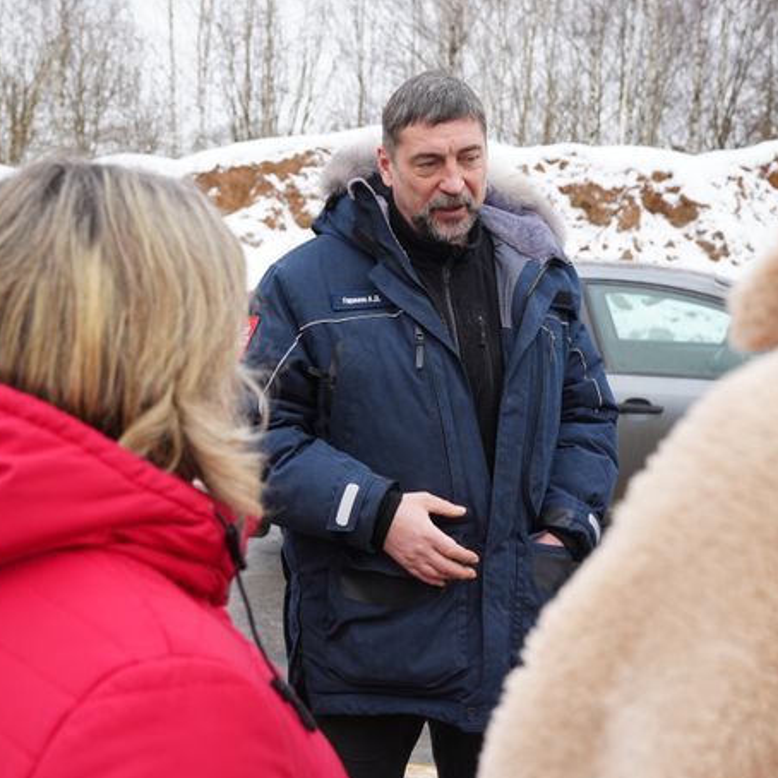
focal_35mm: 51
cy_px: 394
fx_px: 1297
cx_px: 272
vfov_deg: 33.4
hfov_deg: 33.2
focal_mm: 39
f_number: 5.6
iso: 800
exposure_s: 1/320
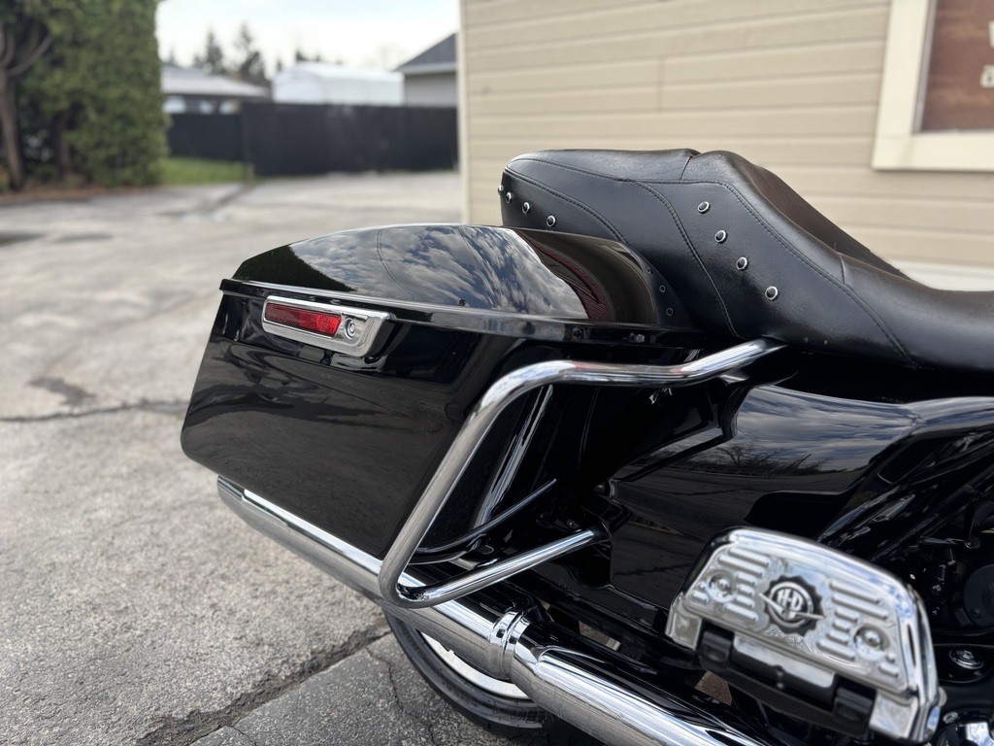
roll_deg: +1.1
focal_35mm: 26
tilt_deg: -18.6
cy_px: 373
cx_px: 497
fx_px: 747
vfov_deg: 53.1
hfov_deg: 67.3
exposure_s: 1/594
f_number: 1.6
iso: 50
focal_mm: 5.96
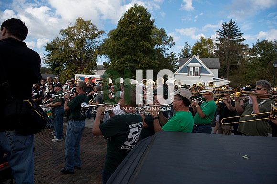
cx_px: 138
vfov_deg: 53.2
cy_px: 92
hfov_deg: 73.7
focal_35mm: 24
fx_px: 185
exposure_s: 1/1250
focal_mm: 24
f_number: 4.5
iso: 250
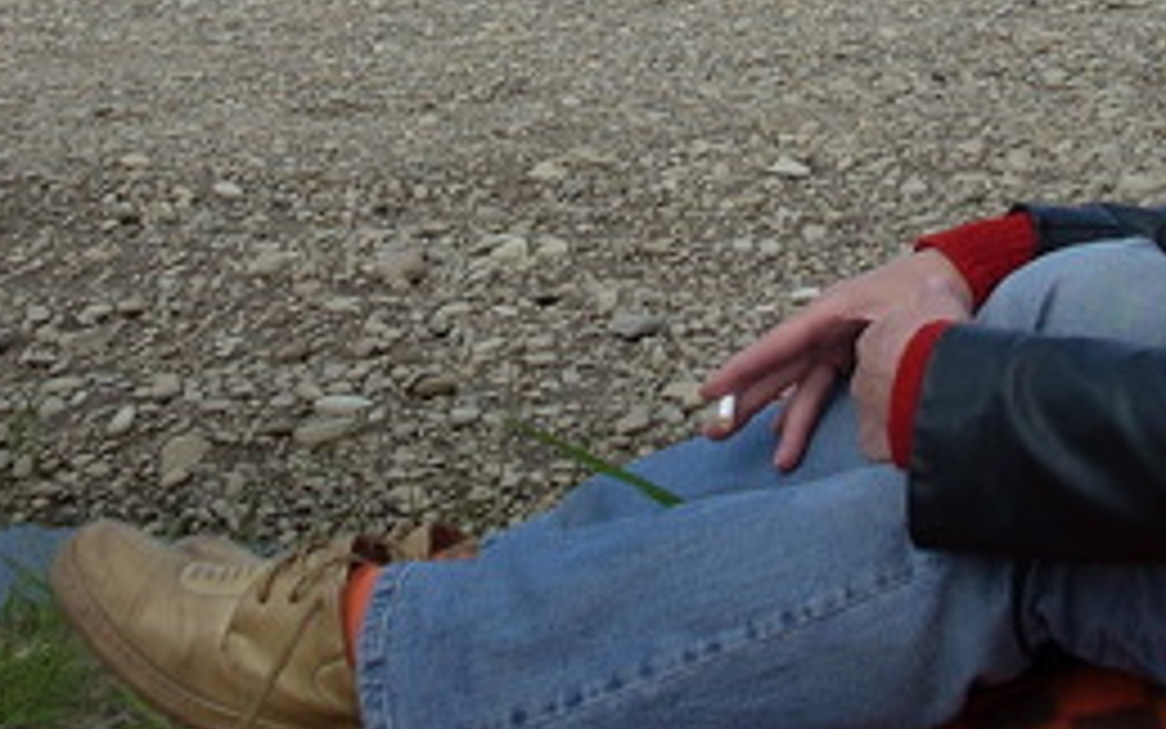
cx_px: 707
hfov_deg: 22.8
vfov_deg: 14.0
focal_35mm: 91
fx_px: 2892
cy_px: -122
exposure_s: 1/250
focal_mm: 6.2
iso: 64
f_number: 5.6
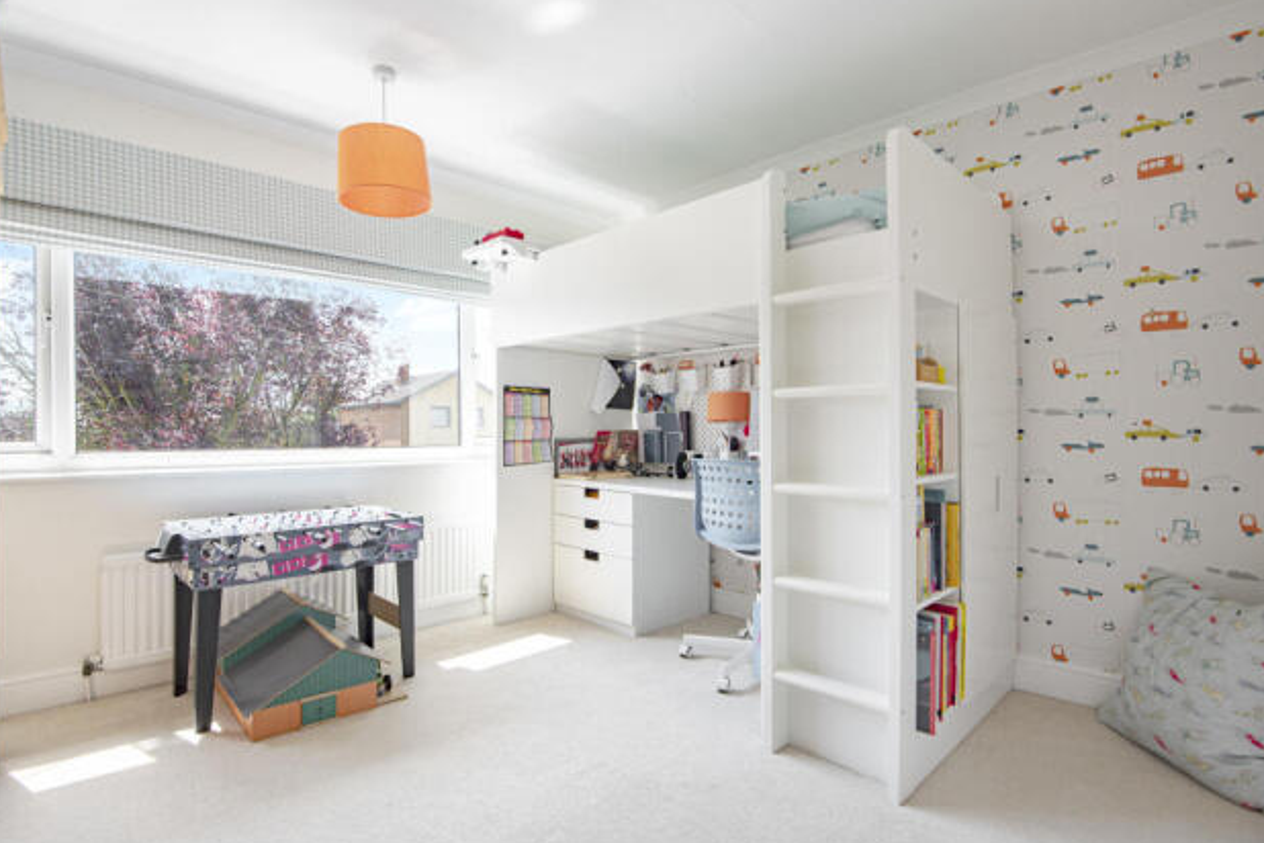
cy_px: 435
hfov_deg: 90.0
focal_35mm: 18
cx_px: 612
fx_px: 632
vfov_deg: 67.4
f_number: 8
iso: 250
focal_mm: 17
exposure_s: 1/125
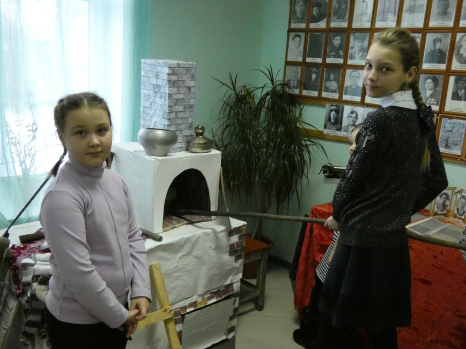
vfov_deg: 39.7
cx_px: 233
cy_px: 174
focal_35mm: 36
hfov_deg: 51.4
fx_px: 485
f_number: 3.5
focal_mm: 6.5
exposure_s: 1/200
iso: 2000
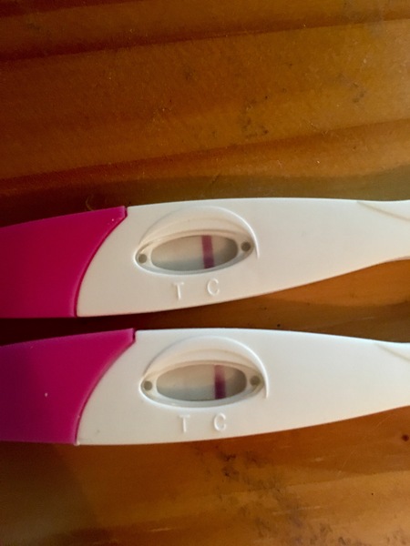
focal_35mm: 29
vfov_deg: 61.7
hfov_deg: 48.2
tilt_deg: -82.3
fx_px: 458
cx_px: 205
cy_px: 273
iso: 200
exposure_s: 1/25
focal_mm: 4.15
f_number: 2.2
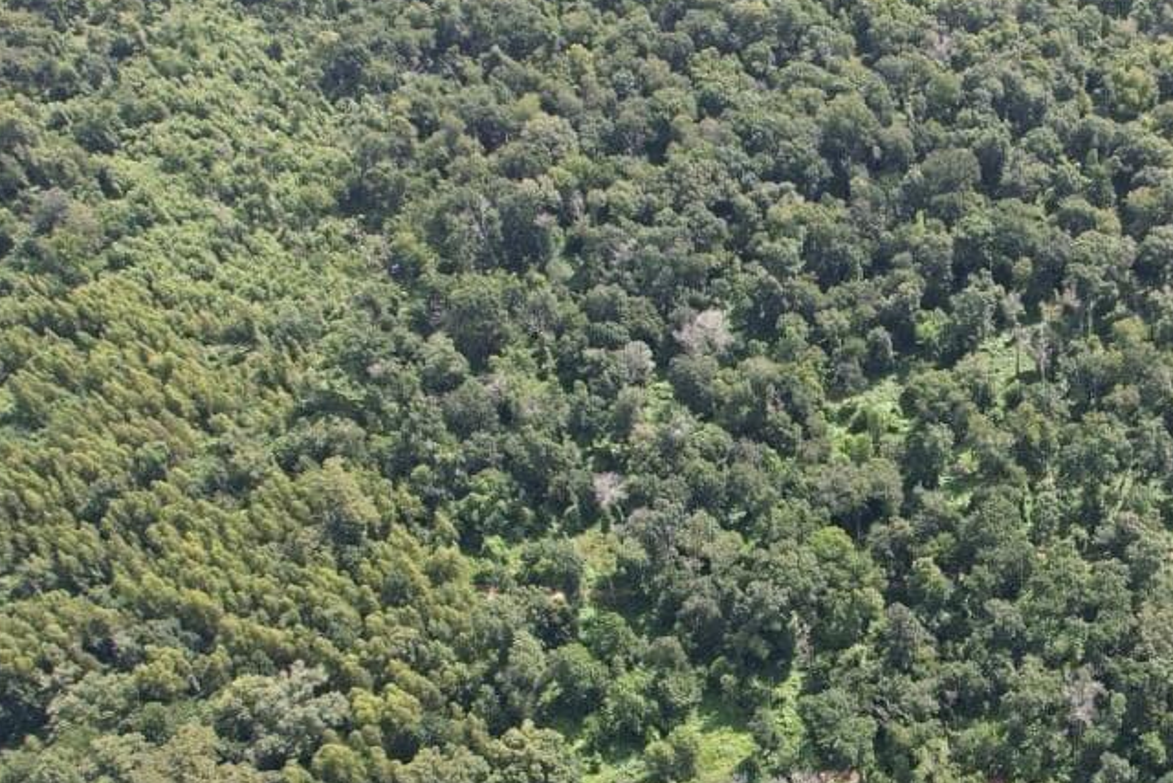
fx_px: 1434
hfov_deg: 42.5
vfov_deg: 30.4
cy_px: 491
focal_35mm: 44
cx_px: 938
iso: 100
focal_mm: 8.4
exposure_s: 1/500
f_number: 2.8
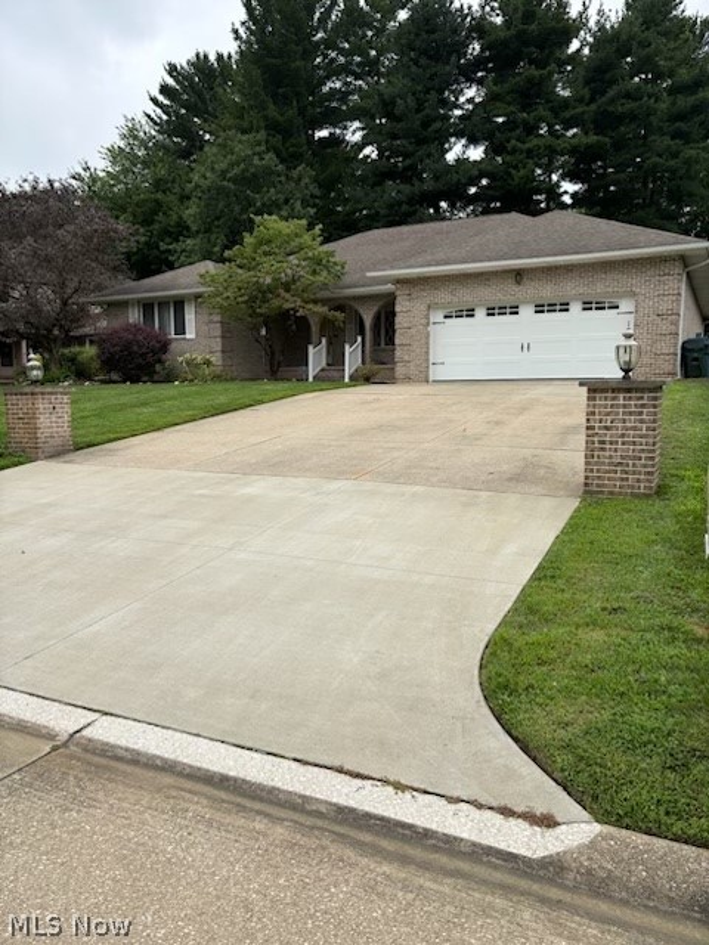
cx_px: 354
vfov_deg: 67.3
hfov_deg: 53.1
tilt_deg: -6.7
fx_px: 710
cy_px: 472
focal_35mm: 26
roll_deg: +0.4
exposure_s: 1/1751
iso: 50
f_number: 1.6
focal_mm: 5.96
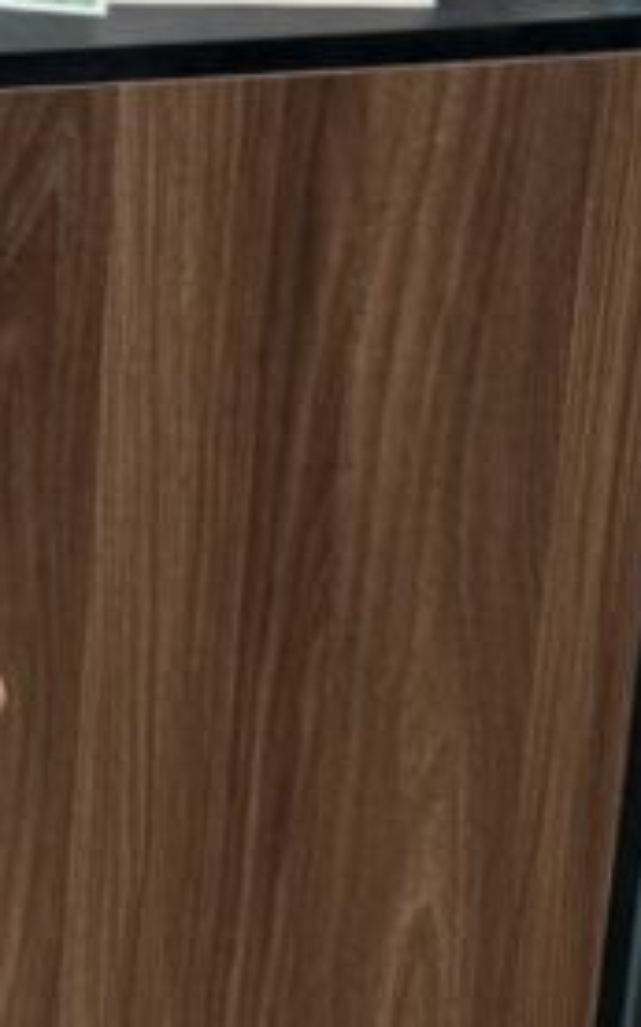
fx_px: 2573
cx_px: -630
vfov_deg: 21.0
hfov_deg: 12.5
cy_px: -204
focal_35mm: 92
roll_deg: -0.5
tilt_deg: -11.1
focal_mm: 6.76
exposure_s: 1/100
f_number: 1.78
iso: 80
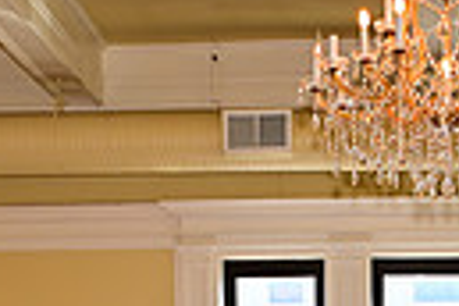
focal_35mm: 108
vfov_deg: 11.6
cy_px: 580
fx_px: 1377
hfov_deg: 18.8
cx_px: 356
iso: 110
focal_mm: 24
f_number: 2.8
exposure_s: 1/200
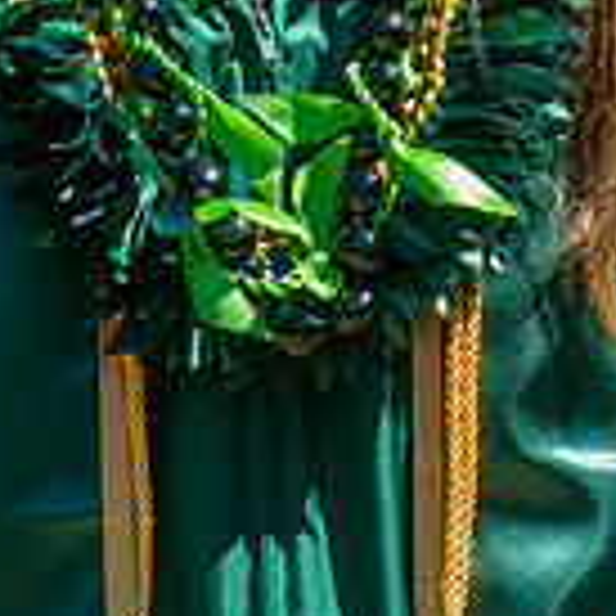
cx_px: 256
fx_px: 16006
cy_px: -252
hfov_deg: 2.2
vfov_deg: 2.2
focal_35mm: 795
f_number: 14
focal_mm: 190
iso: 8000
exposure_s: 1/3200
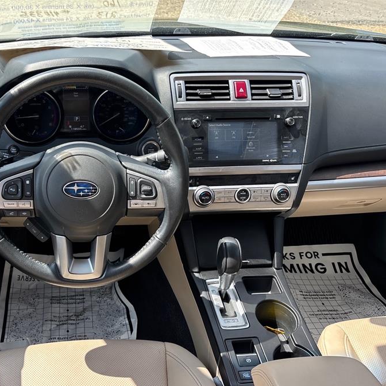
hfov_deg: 46.1
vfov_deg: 47.1
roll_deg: +0.8
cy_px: 220
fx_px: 442
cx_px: 115
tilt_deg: -31.5
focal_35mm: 35
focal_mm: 5.96
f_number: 1.6
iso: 50
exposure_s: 1/377
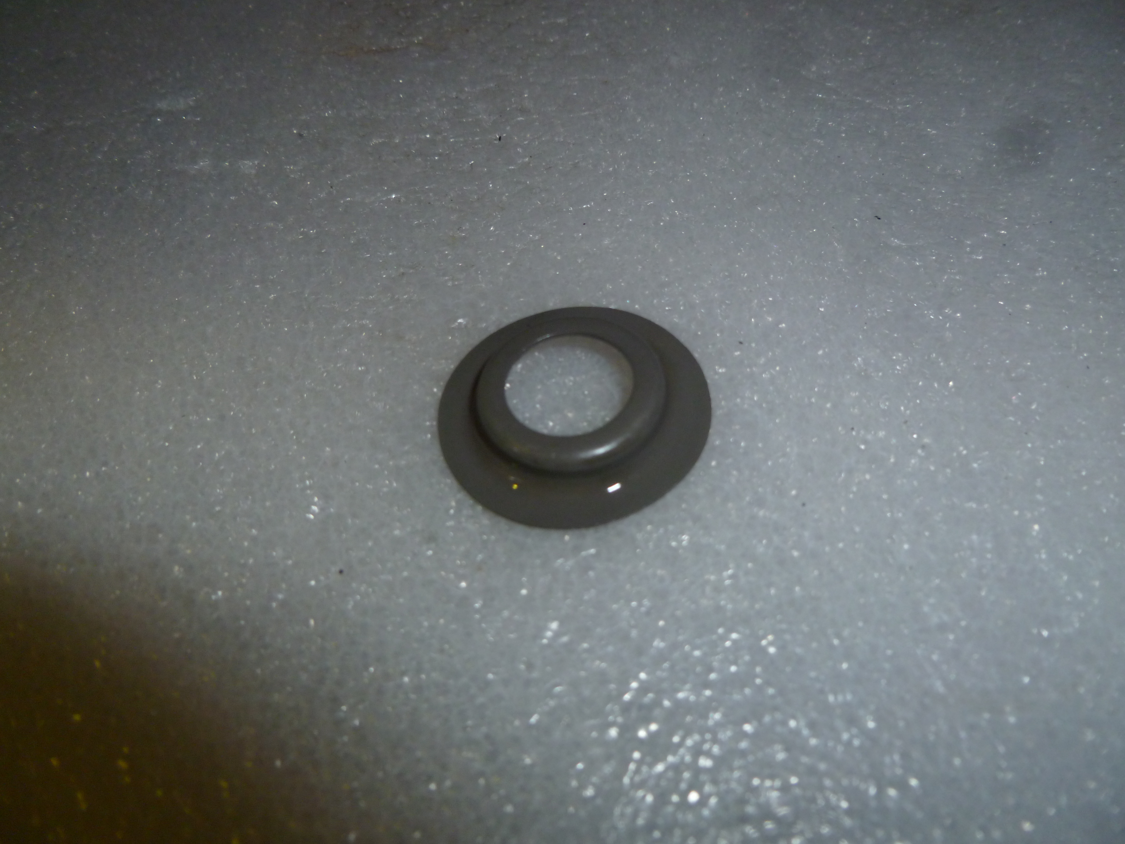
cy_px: 422
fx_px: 910
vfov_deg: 49.7
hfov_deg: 63.4
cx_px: 562
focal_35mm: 28
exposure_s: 1/30
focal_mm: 5
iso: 160
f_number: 3.3
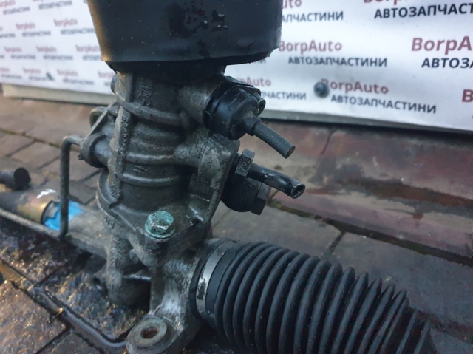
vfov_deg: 53.0
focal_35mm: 26
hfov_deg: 67.3
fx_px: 355
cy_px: 177
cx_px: 236
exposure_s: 1/10
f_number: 1.5
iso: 1000
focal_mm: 4.3
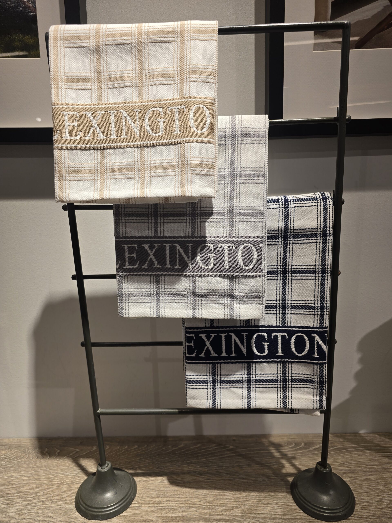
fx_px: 347
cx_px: 196
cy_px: 262
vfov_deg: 73.9
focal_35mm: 23
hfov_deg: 58.9
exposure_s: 1/100
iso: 25
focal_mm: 6.3
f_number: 1.7
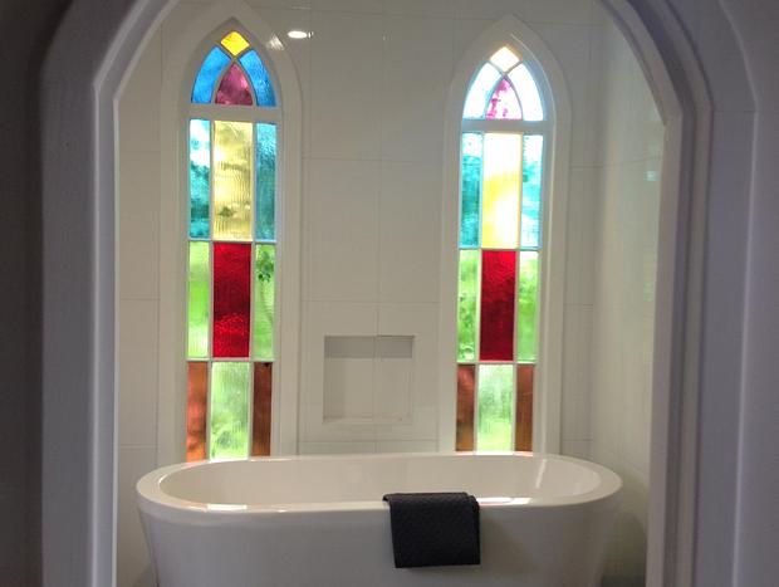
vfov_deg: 40.8
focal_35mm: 35
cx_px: 390
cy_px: 294
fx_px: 789
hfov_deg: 52.6
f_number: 2.4
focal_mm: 4.28
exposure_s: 1/20
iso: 50
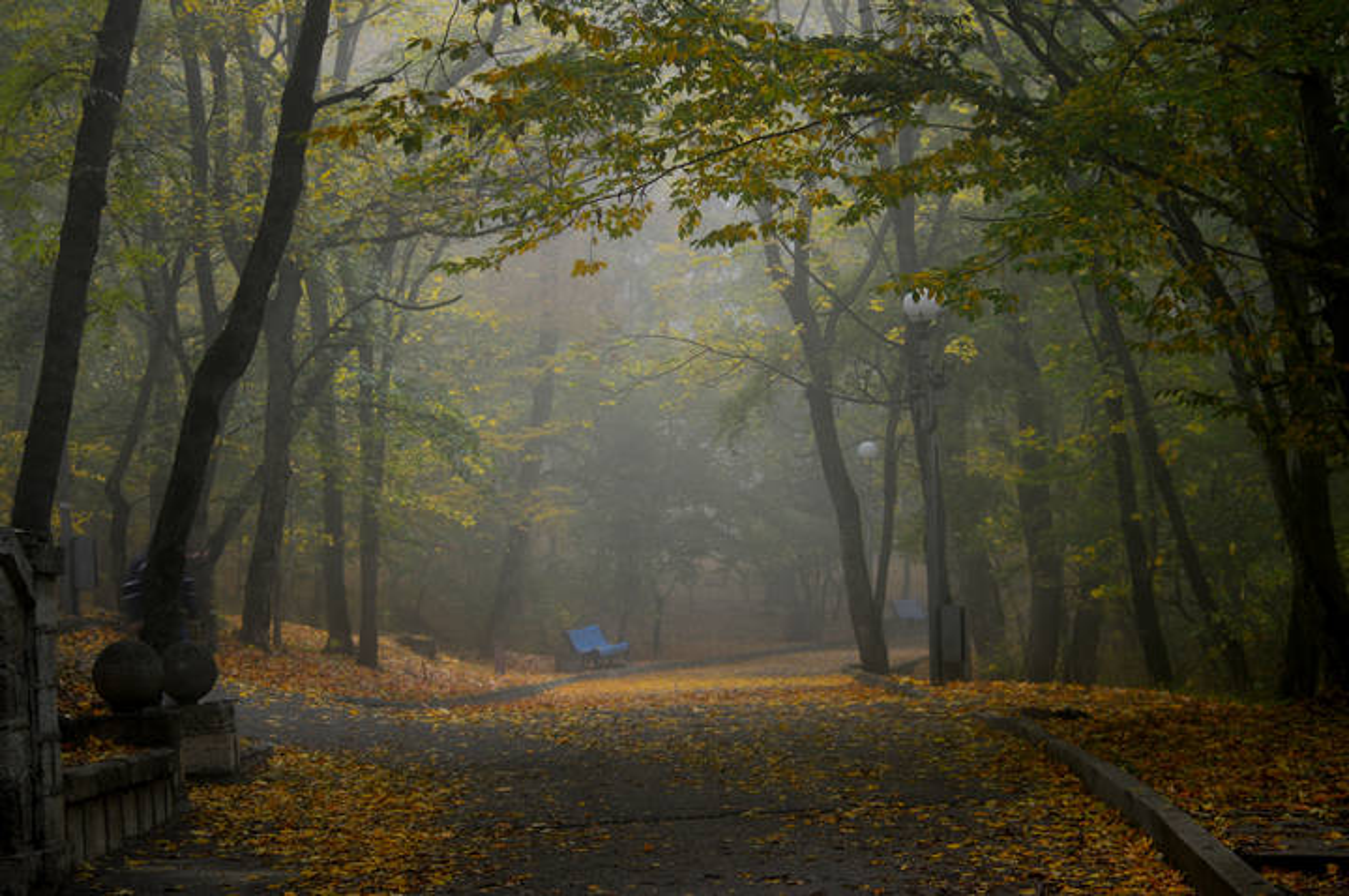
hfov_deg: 24.6
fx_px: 3087
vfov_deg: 16.5
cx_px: 674
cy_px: 448
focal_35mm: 82
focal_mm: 55
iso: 100
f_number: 4.5
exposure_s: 1/10
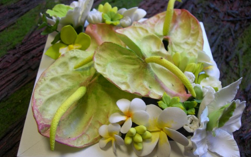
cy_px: 83
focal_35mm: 41
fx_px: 280
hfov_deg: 48.2
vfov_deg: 31.2
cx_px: 126
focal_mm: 7.8
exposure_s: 1/13.3
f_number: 2.8
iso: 50
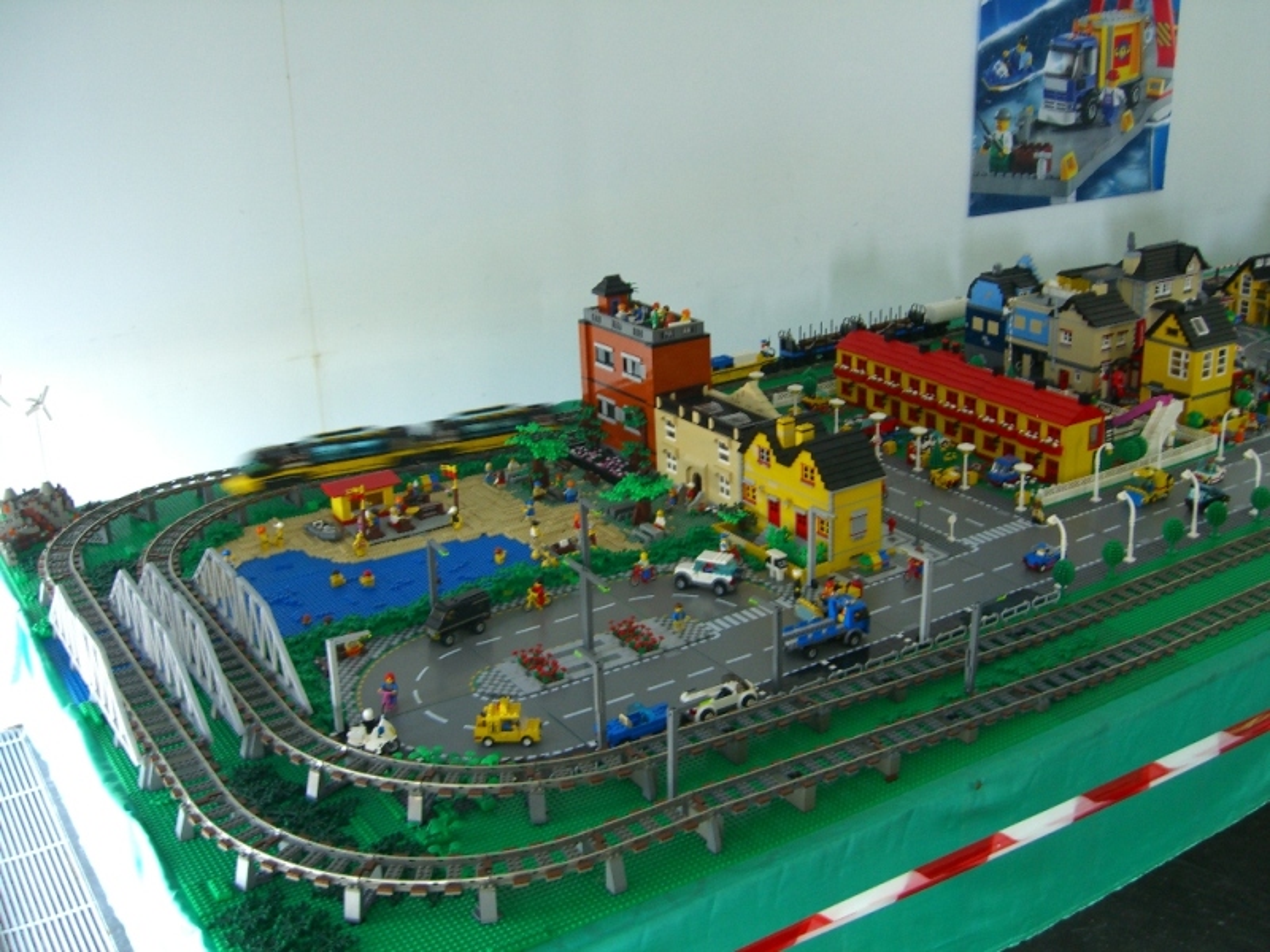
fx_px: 1394
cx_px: 635
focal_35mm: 38
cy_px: 476
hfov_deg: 49.0
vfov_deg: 37.7
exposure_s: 1/13
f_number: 2.8
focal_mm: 7.9
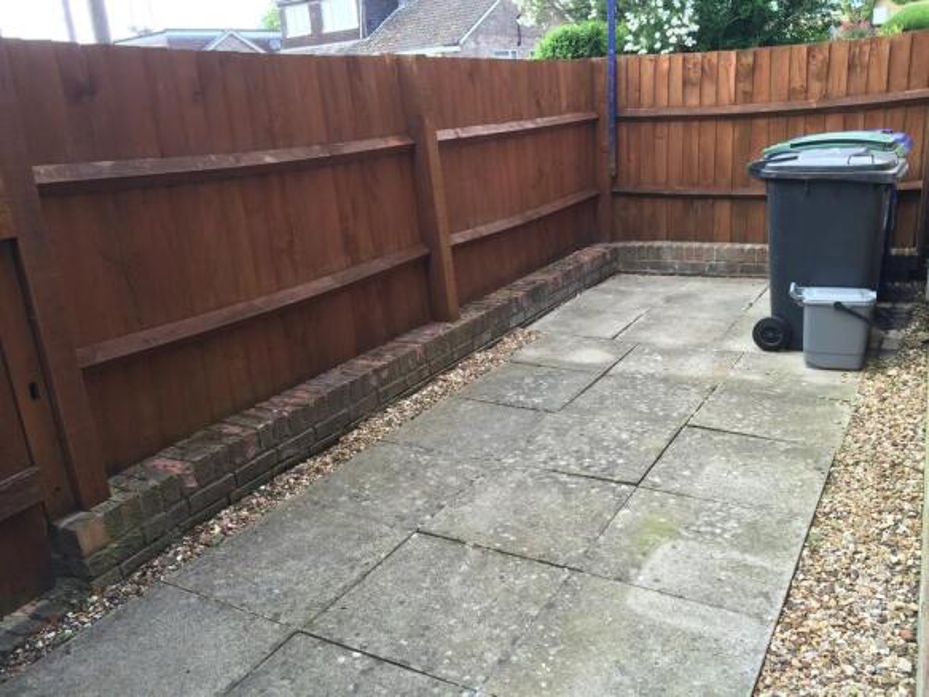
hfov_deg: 61.7
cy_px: 348
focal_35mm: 29
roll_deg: +5.0
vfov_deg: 48.2
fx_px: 778
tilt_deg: -19.9
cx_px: 464
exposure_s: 1/120
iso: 32
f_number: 2.2
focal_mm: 4.15
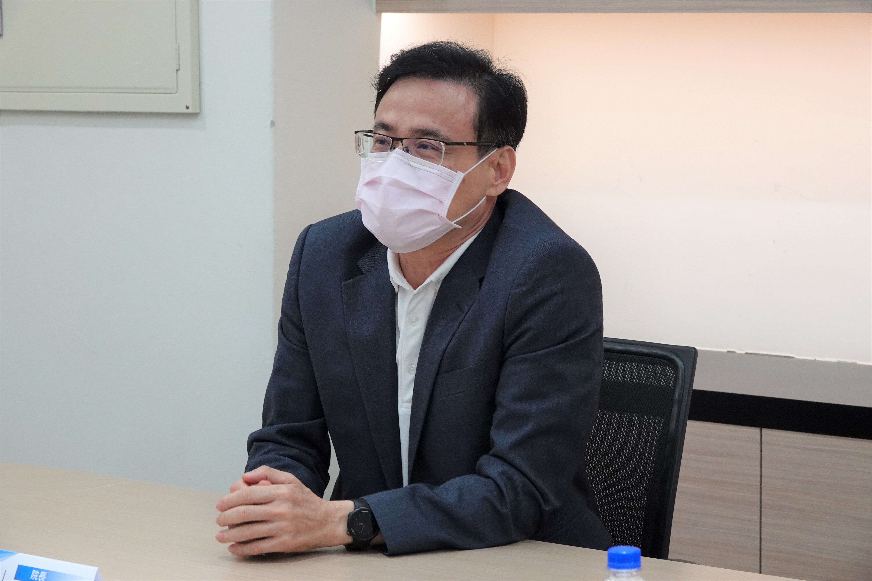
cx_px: 436
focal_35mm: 107
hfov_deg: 19.1
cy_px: 290
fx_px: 2592
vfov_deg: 12.8
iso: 800
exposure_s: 1/60
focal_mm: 39.42
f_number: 5
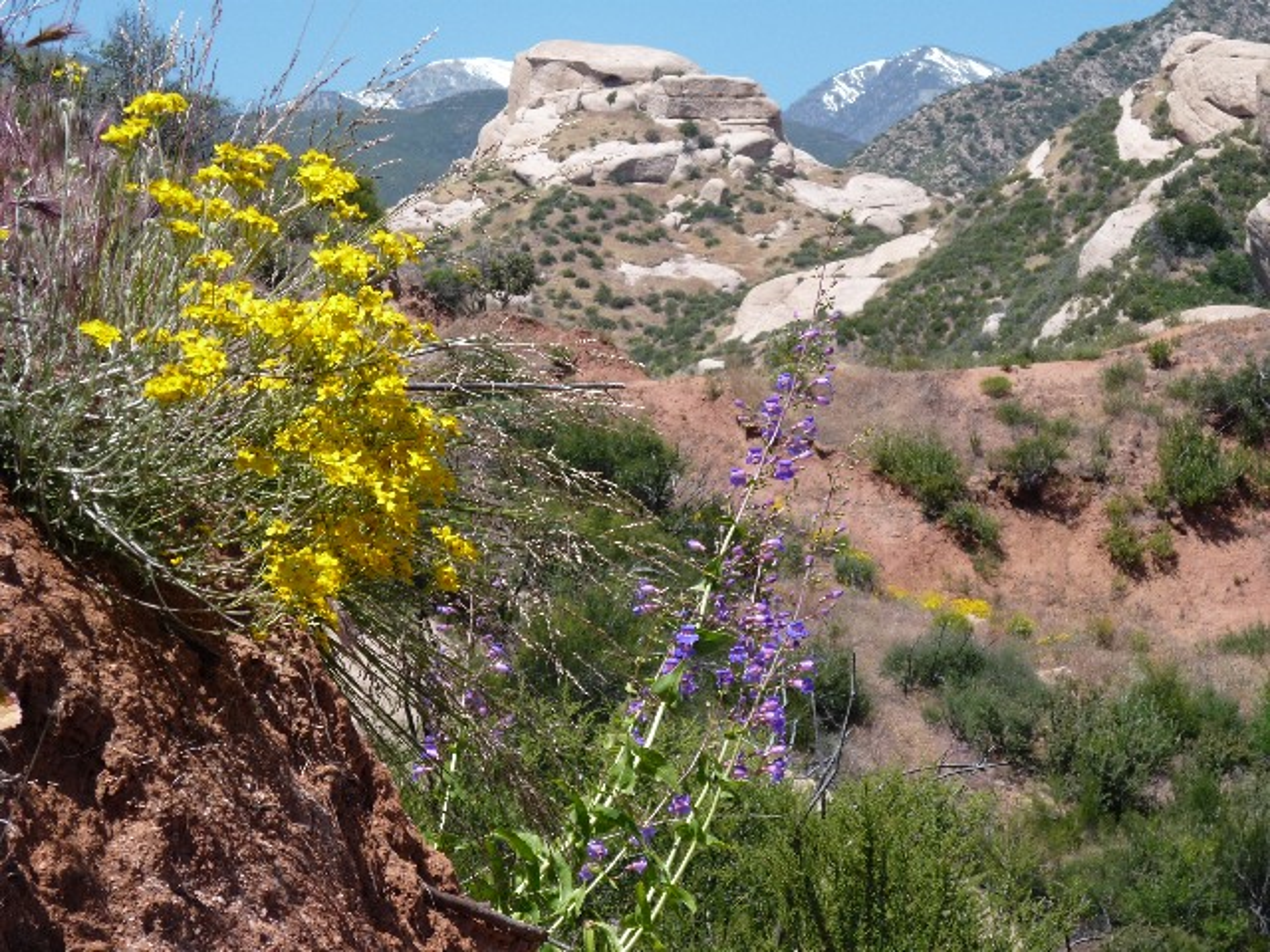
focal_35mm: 101
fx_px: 3706
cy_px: 476
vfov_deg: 14.6
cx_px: 635
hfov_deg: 19.4
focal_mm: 16.3
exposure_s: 1/320
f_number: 6.3
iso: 100
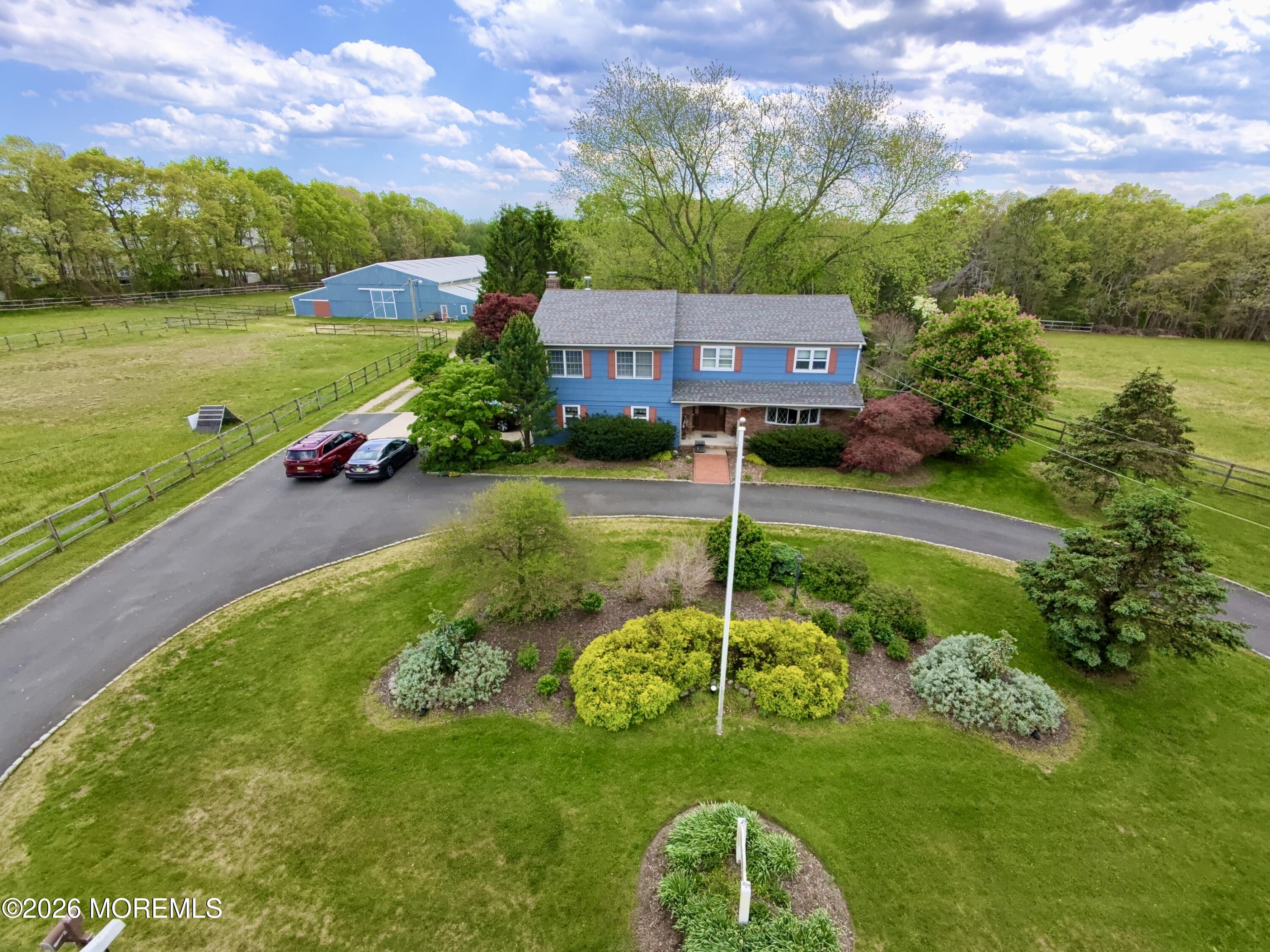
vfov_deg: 78.1
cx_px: 635
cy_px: 476
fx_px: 587
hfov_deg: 94.5
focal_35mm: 16
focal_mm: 16
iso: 101
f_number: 2.55
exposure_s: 1/826
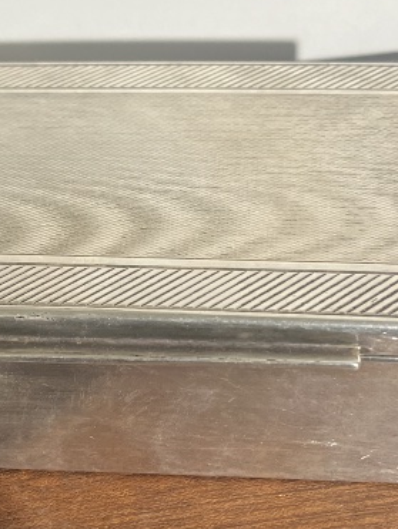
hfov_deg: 17.6
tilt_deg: -37.8
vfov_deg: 23.2
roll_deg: +3.4
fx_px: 1286
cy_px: 309
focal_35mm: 84
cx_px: 140
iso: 100
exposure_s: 1/100
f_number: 1.6
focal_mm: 5.1
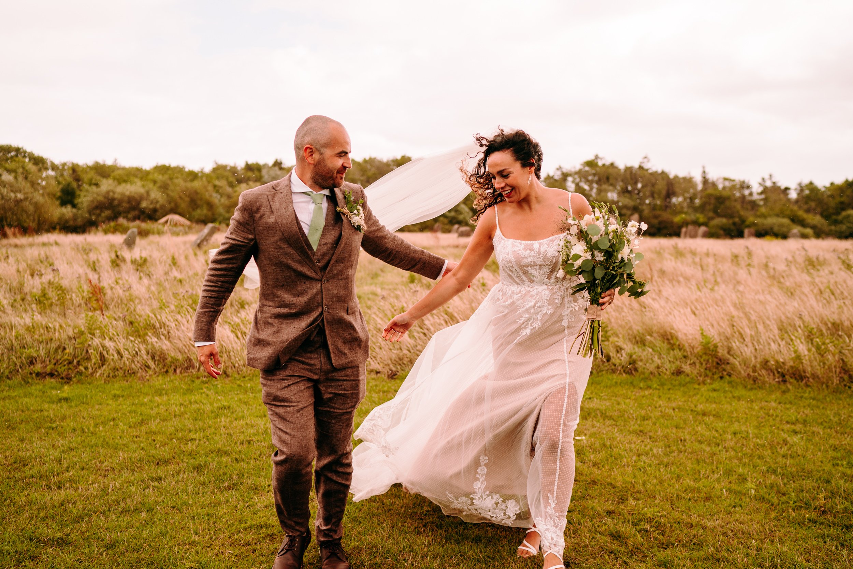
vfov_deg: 37.9
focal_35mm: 35
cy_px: 284
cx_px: 426
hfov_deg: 54.4
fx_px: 829
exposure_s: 1/2000
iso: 100
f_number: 2.2
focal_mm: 35
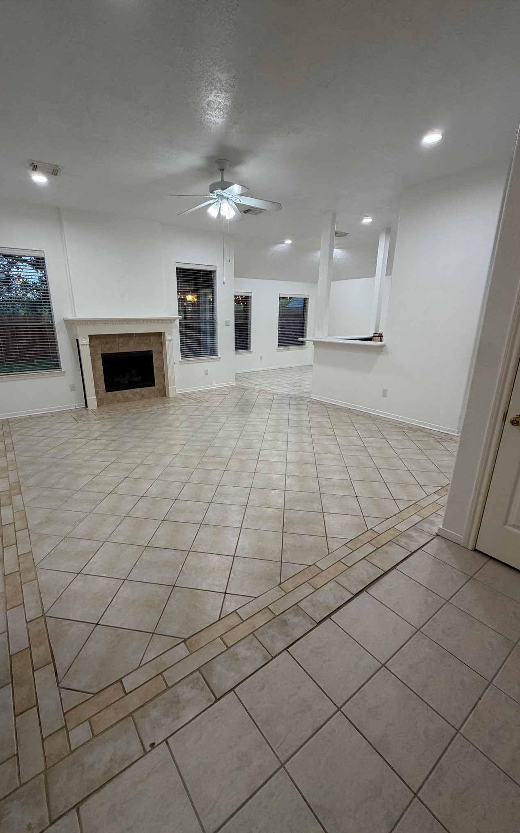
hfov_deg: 74.6
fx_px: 340
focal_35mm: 15
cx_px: 233
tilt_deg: -17.2
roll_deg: +0.3
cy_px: 419
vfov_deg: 101.5
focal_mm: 2.22
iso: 200
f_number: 2.2
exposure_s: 1/120
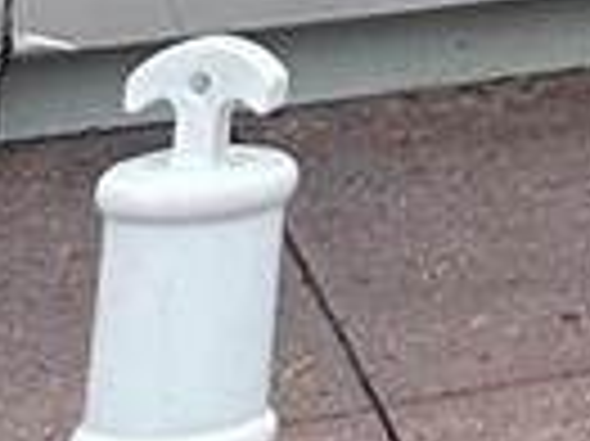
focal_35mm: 220
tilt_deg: +12.6
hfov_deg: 7.8
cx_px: 1784
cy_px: -1737
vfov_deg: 5.3
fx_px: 3746
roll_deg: +0.4
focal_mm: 6.86
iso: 80
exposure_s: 1/437
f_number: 1.78
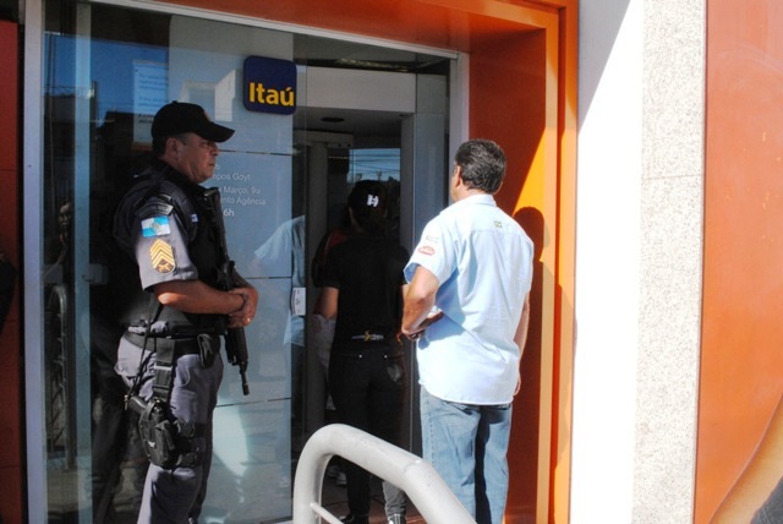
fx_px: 718
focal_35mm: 33
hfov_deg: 57.2
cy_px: 262
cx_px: 392
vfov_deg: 40.0
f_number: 25
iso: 800
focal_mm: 22
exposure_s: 1/100
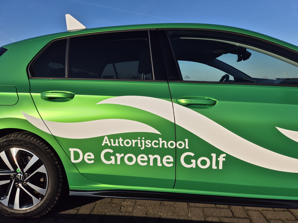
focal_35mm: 23
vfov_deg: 58.9
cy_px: 112
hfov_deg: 73.9
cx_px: 149
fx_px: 198
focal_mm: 5.4
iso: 25
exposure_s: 1/2720
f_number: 1.8
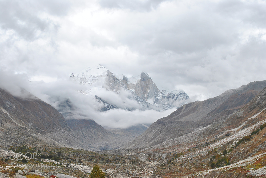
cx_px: 133
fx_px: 444
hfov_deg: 33.4
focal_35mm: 60
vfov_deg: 22.7
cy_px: 89
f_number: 8
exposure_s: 1/250
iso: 100
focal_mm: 40
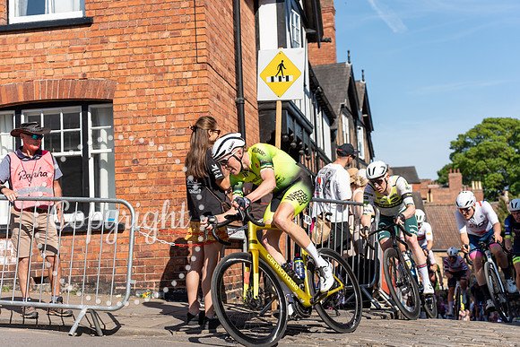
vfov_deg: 24.2
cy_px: 174
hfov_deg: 35.6
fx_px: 809
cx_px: 260
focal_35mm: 56
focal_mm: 56
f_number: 3.5
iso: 100
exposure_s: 1/1000
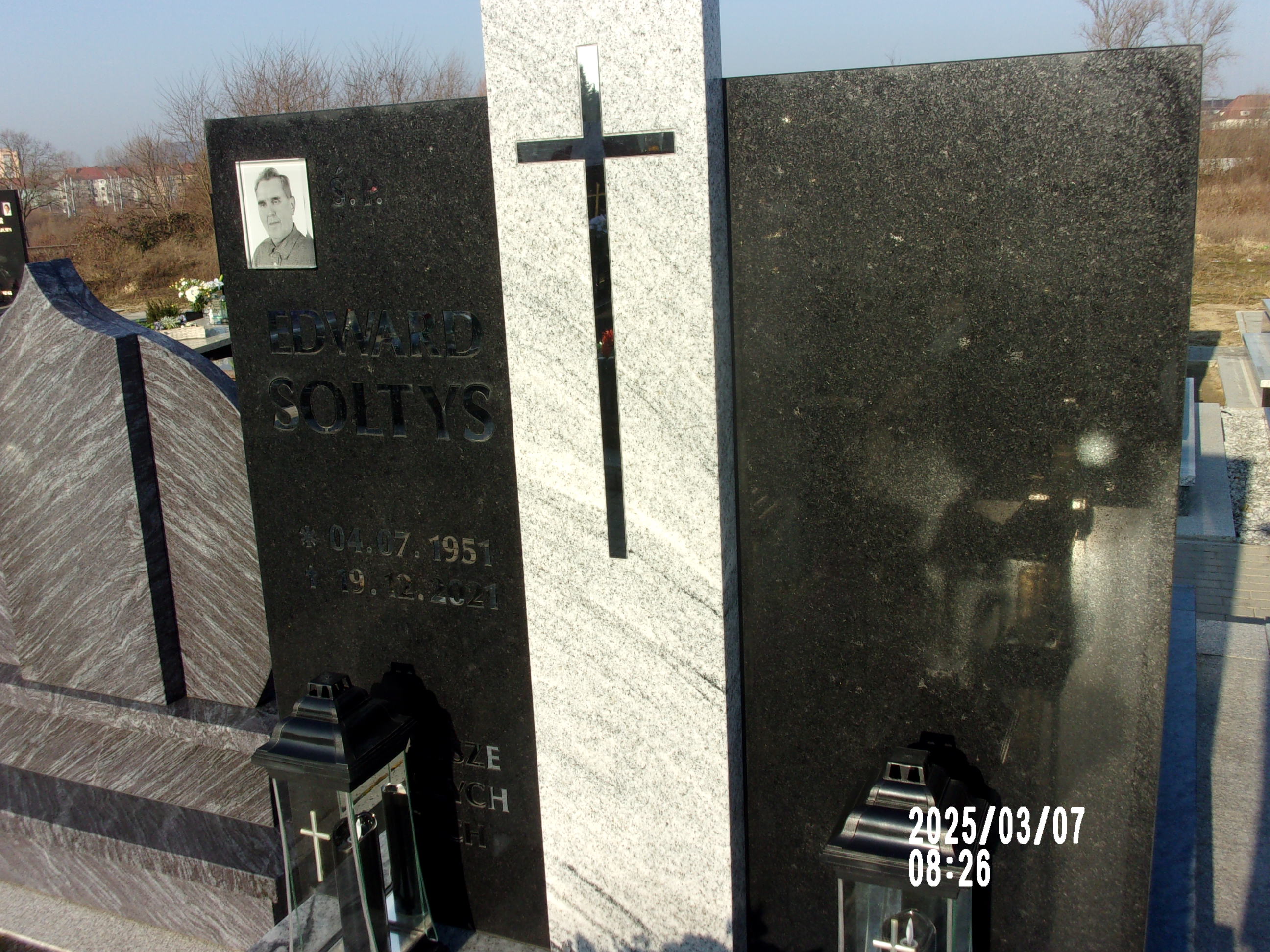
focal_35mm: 36
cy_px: 476
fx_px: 1321
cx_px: 635
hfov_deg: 51.4
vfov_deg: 39.7
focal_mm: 6.4
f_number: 11.8
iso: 80
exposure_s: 1/75
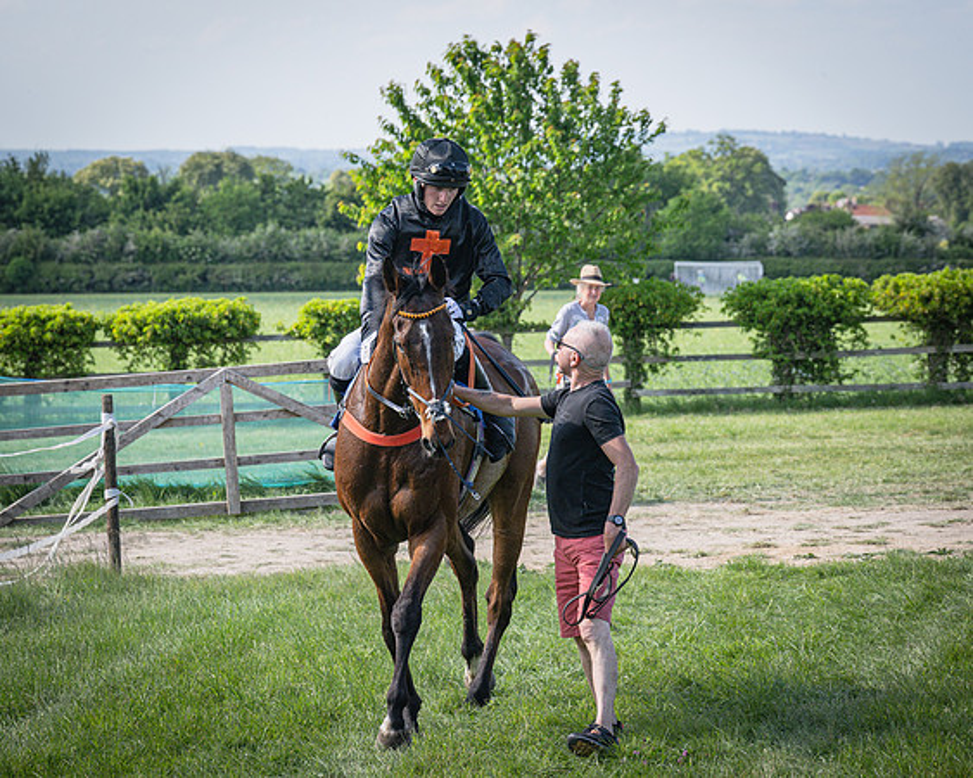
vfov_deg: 10.1
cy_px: 289
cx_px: 396
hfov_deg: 12.6
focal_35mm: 153
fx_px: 4390
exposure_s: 1/1000
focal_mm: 98
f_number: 5.6
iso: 320
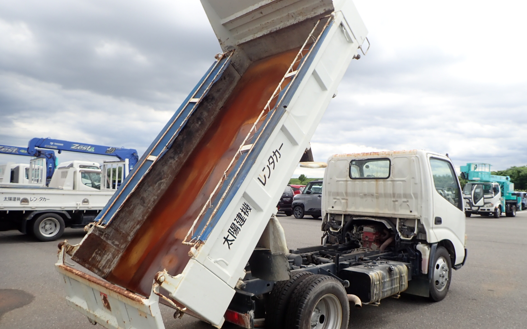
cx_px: 266
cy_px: 173
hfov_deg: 68.4
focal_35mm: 27
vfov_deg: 46.0
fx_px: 388
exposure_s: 1/1000
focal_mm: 4.5
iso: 100
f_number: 2.8
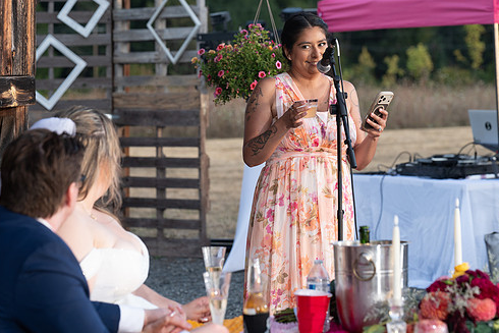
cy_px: 147
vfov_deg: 9.2
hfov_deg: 13.8
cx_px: 256
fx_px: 2066
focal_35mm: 149
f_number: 5.6
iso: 320
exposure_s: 1/125
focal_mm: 126
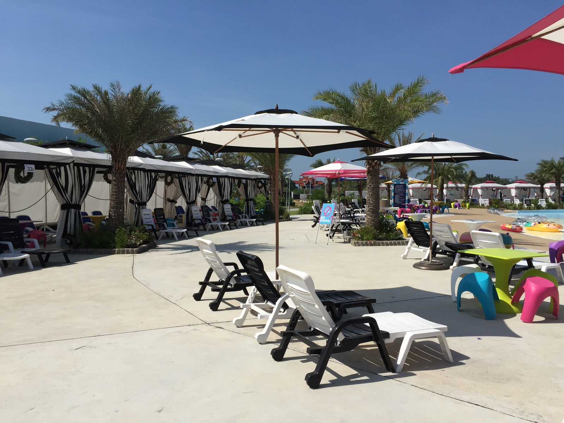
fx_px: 472
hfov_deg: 61.7
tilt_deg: -2.6
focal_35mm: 29
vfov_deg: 48.2
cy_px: 212
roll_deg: -1.0
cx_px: 282
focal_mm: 4.15
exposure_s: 1/3968
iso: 32
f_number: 2.2
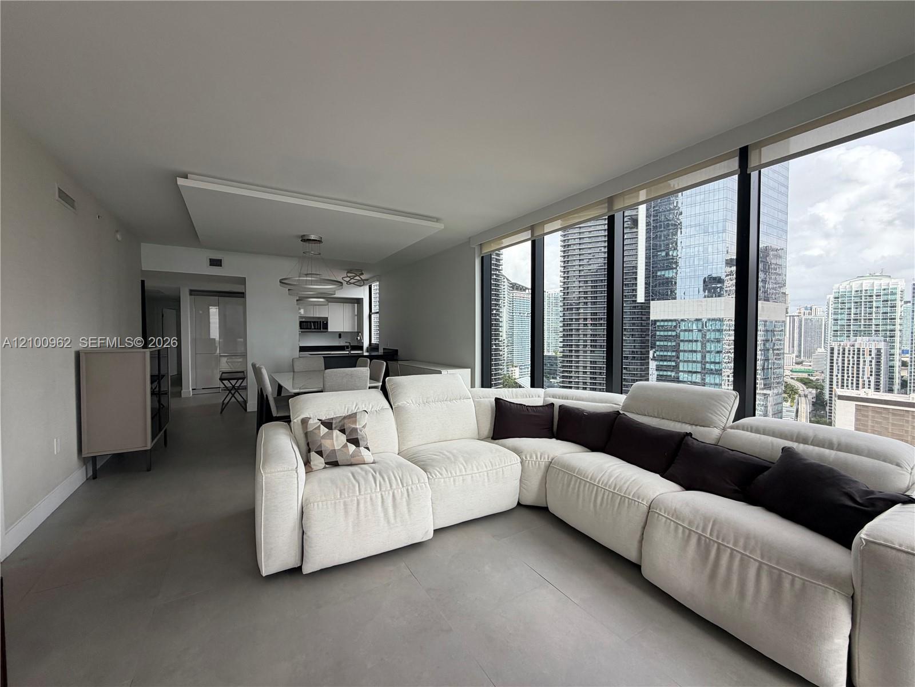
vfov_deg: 85.7
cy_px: 344
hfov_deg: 102.1
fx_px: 370
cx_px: 458
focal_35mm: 14
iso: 80
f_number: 2.2
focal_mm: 2.22
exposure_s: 1/121
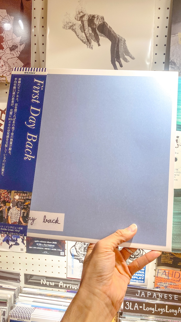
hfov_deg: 40.2
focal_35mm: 29
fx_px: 248
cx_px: 91
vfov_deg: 66.1
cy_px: 161
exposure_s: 1/100
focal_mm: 4.25
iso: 64
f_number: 1.8
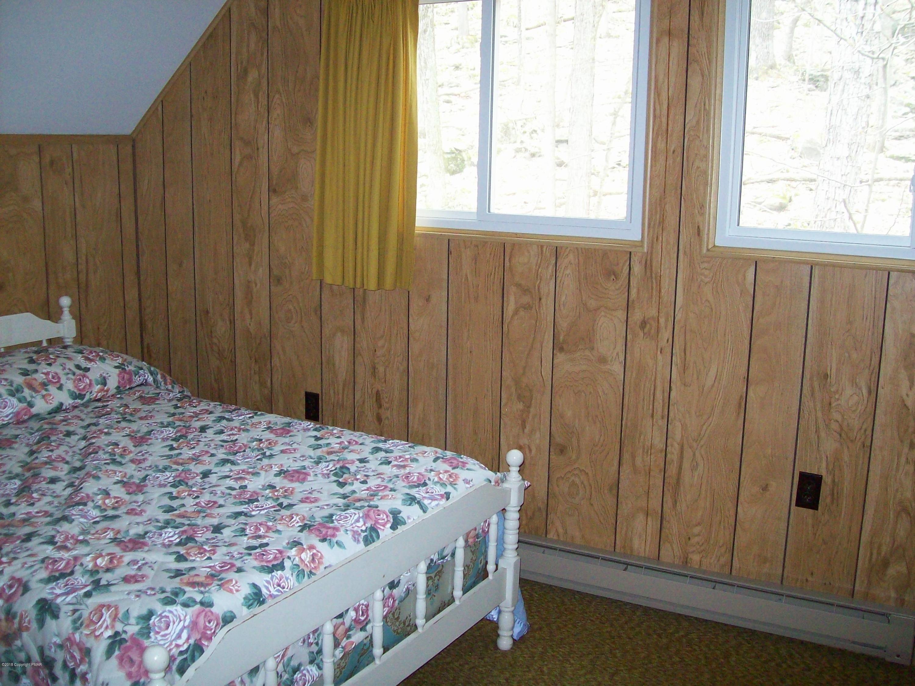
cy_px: 343
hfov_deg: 51.4
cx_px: 458
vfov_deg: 39.7
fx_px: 952
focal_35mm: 36
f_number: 2.7
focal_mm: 6
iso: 200
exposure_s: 1/64
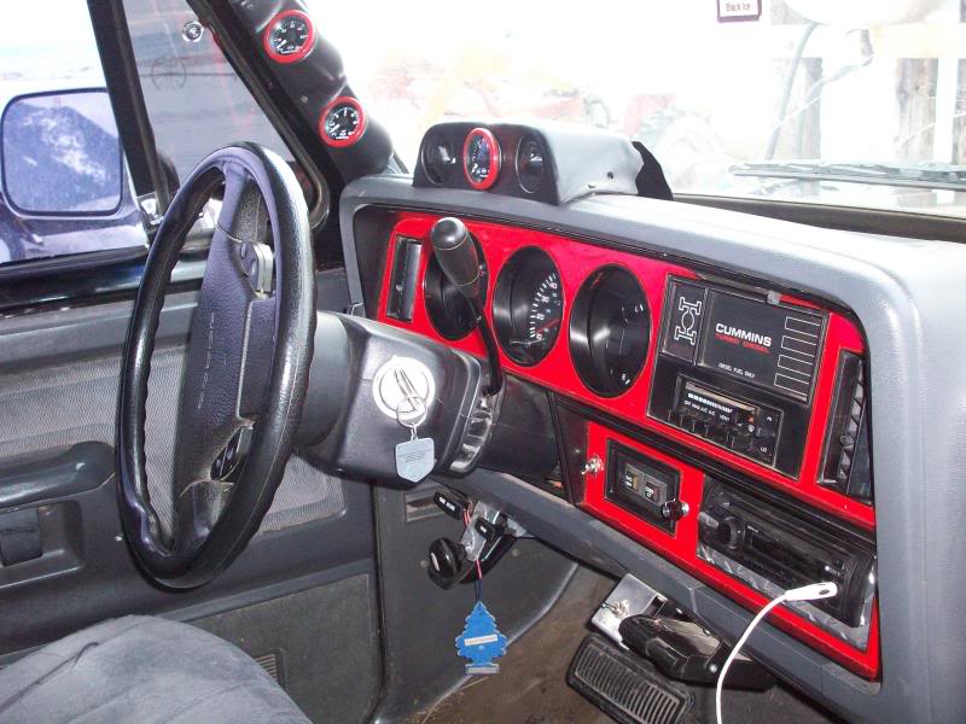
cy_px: 362
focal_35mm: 37
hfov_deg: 50.1
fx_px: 1033
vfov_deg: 38.7
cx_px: 483
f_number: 2.8
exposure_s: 1/64
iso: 200
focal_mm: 6.2
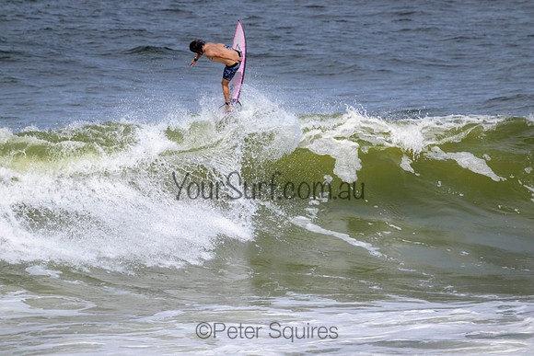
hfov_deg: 2.6
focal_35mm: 800
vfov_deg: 1.7
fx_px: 11869
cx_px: 267
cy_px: 178
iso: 640
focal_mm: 800
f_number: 11
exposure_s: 1/2000
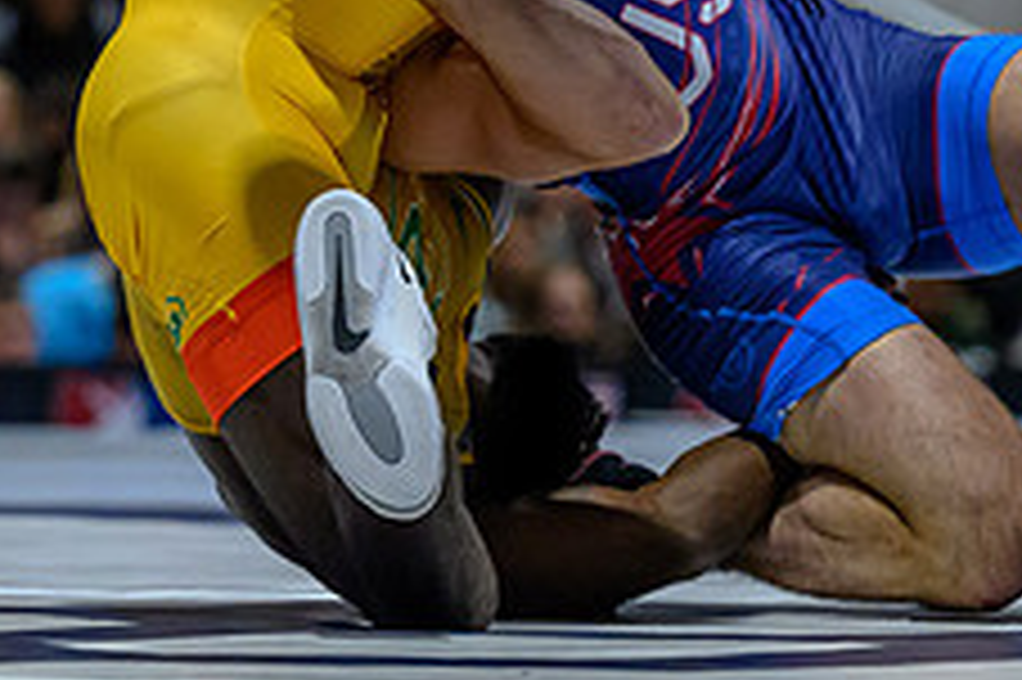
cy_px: 345
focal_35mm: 384
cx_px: 626
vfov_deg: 3.6
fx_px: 10893
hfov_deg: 5.4
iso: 4500
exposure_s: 1/640
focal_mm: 110
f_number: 2.8
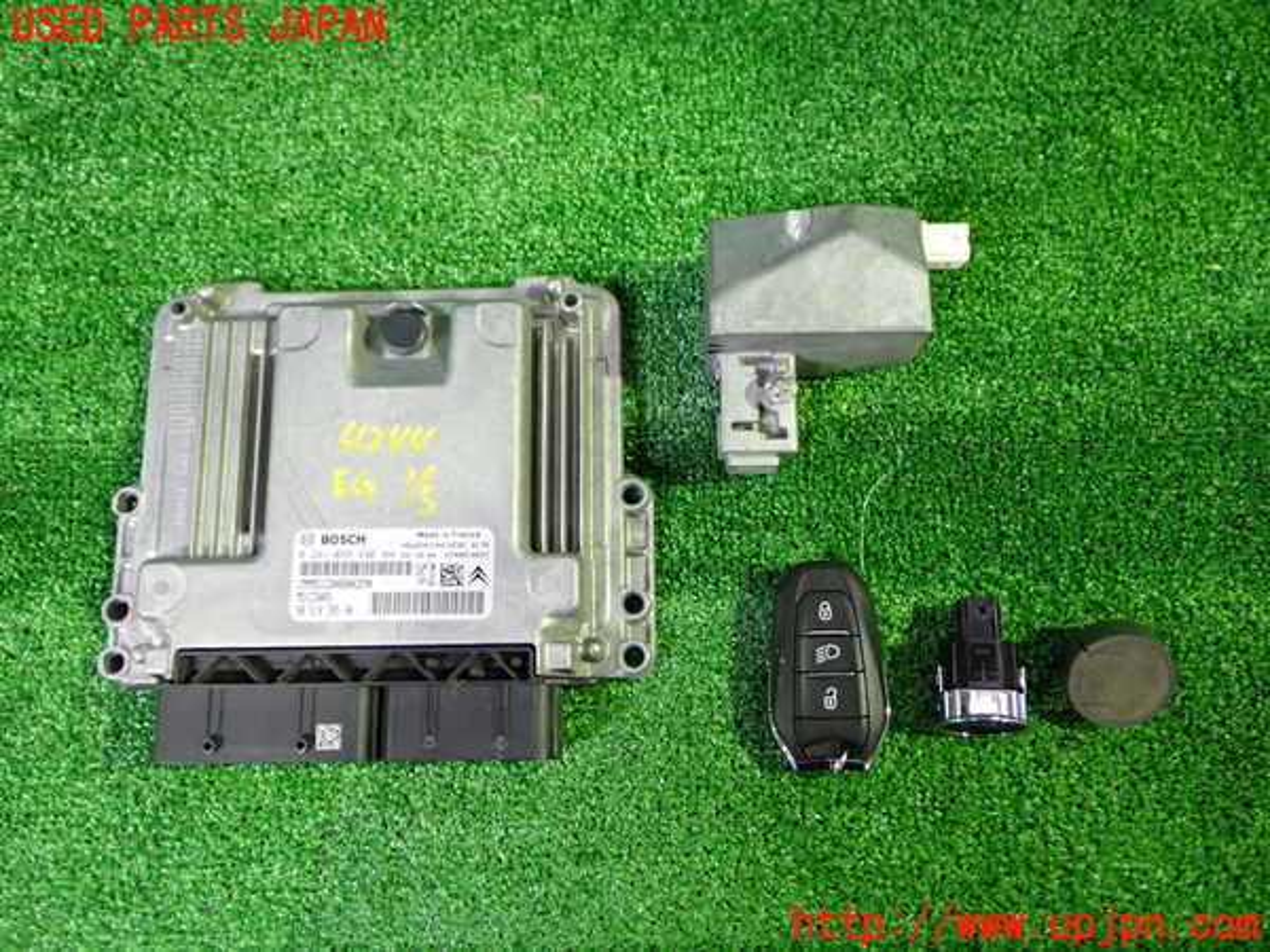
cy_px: 476
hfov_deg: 56.8
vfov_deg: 44.2
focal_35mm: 32
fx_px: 1174
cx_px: 635
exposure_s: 1/30
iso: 500
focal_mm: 5.79
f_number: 2.4
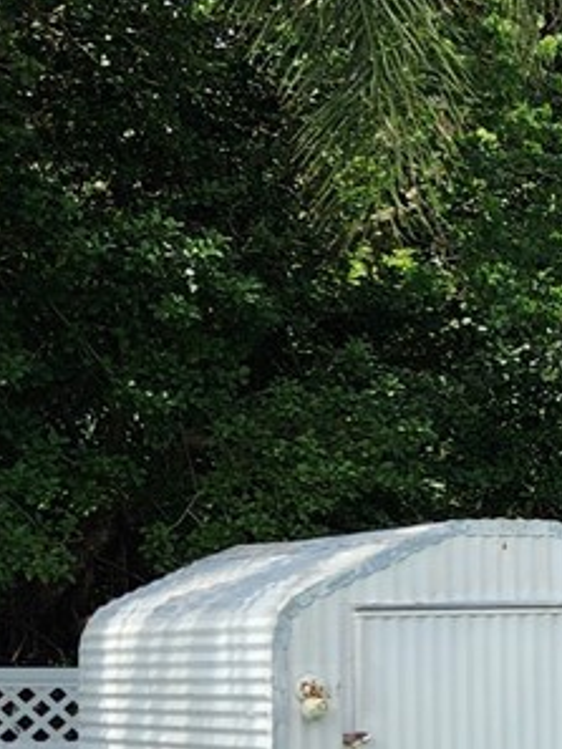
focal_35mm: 124
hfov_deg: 10.0
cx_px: 1464
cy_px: 550
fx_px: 2682
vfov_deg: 15.8
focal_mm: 5.4
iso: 20
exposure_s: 1/1055
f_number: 1.8
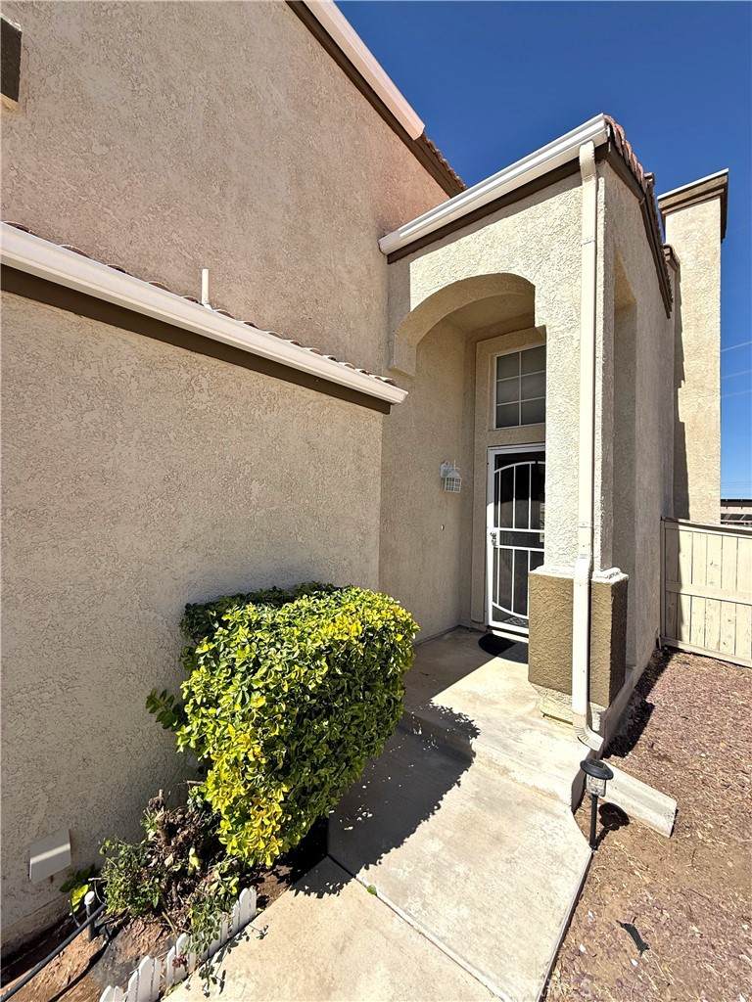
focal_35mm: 14
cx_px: 376
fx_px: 406
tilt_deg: +2.5
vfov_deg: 102.1
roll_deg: -2.1
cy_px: 501
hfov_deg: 85.7
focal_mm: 2.22
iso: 50
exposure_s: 1/1698
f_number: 2.2
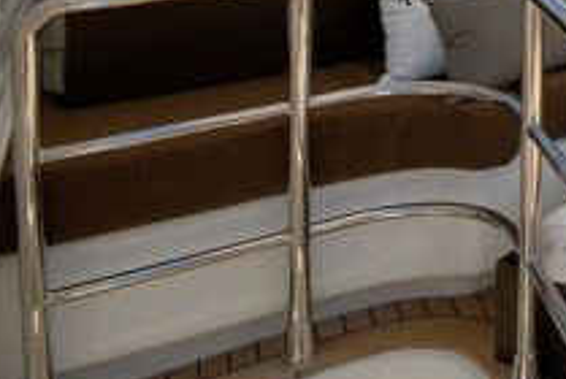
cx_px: 932
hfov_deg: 24.2
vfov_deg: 19.1
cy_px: -292
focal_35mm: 55
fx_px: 866
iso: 100
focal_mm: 10
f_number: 9
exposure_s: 1/180
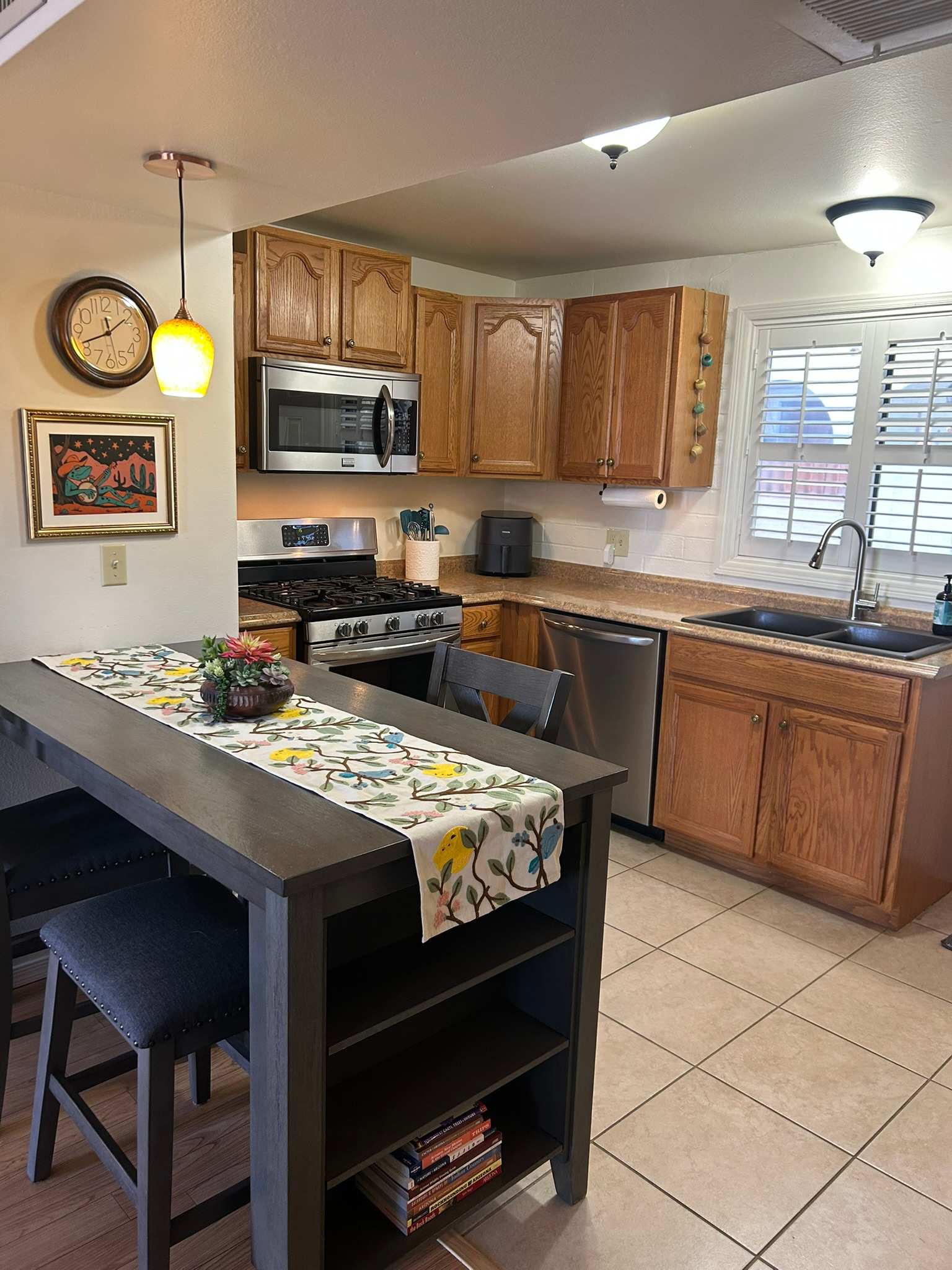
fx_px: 953
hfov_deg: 53.1
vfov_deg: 67.3
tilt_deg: -11.1
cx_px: 476
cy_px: 635
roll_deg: -2.3
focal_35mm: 26
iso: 125
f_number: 1.5
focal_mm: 5.7
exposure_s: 1/60
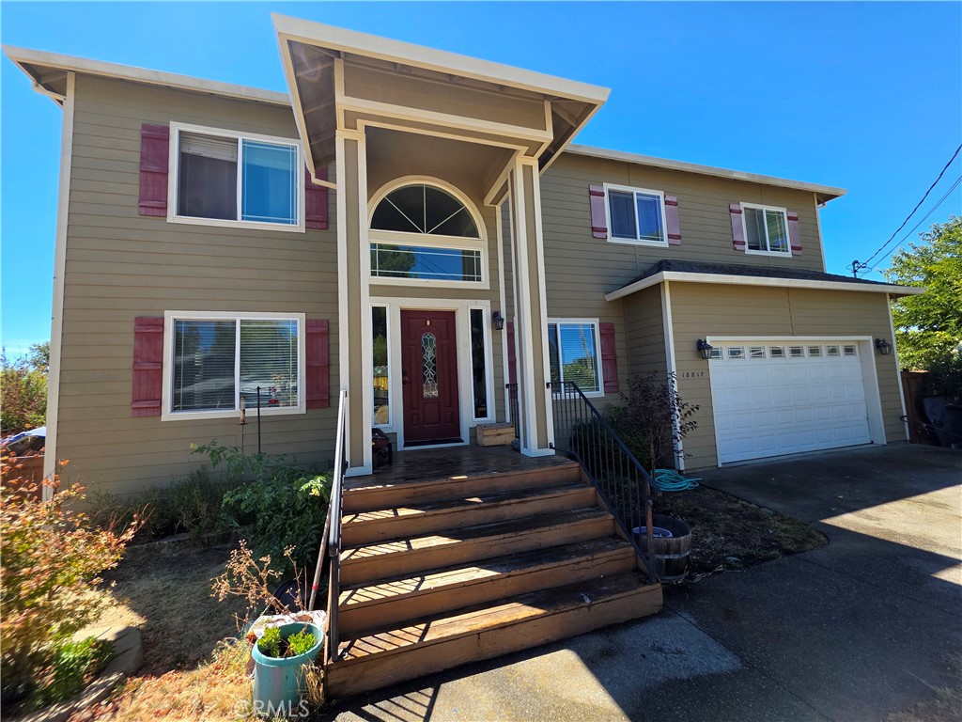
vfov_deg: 89.9
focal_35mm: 13
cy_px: 361
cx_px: 481
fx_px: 361
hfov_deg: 106.2
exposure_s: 1/752
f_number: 1.9
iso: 40
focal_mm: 2.2
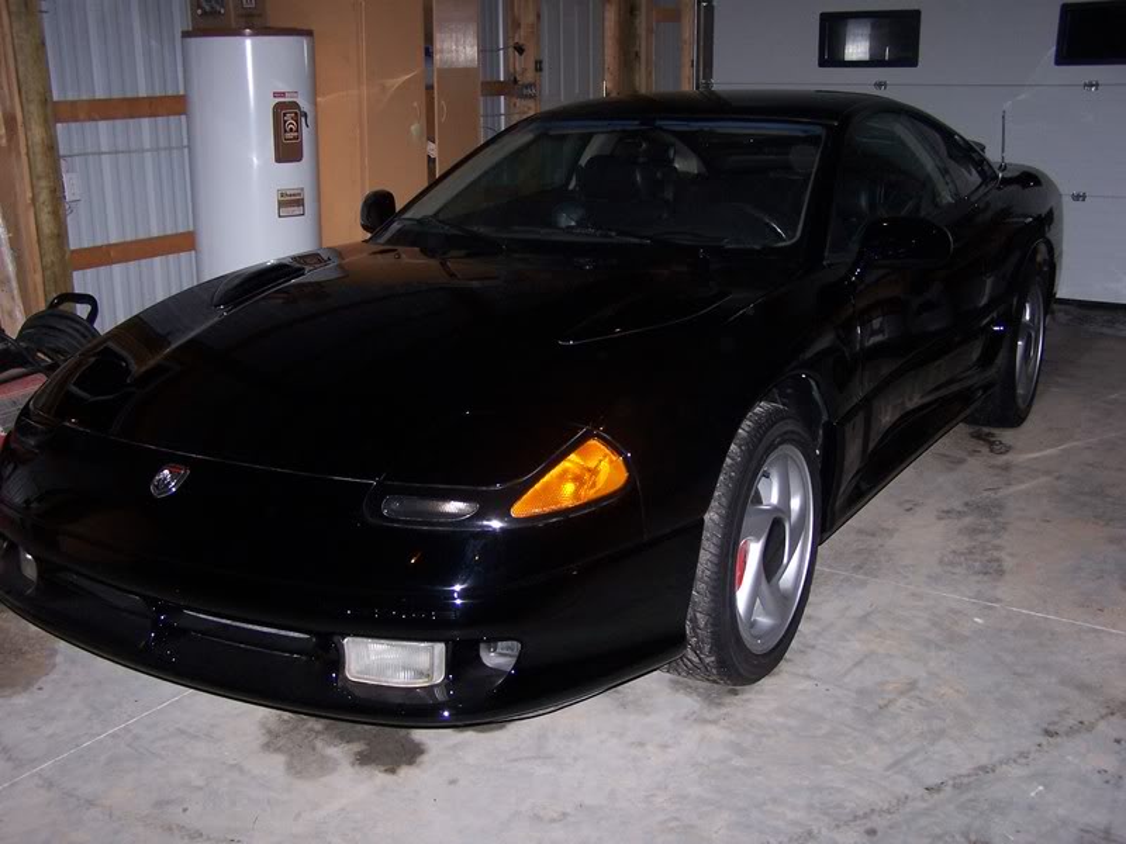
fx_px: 1236
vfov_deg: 37.7
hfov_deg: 49.0
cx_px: 563
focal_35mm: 38
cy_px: 422
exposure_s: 1/60
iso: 140
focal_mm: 6.3
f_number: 2.8
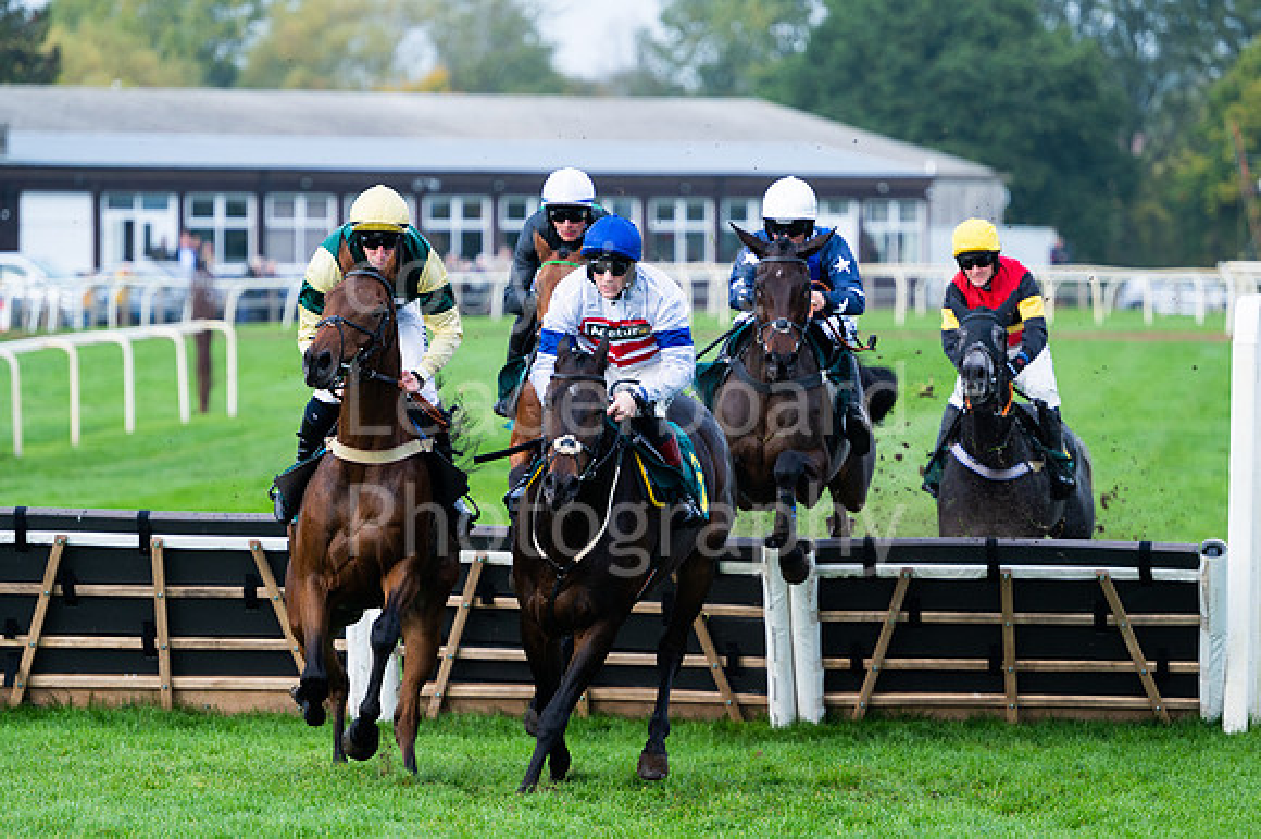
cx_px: 630
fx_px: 7454
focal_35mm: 213
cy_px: 420
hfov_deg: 9.7
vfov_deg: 6.4
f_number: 4
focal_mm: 210
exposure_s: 1/1000
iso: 500
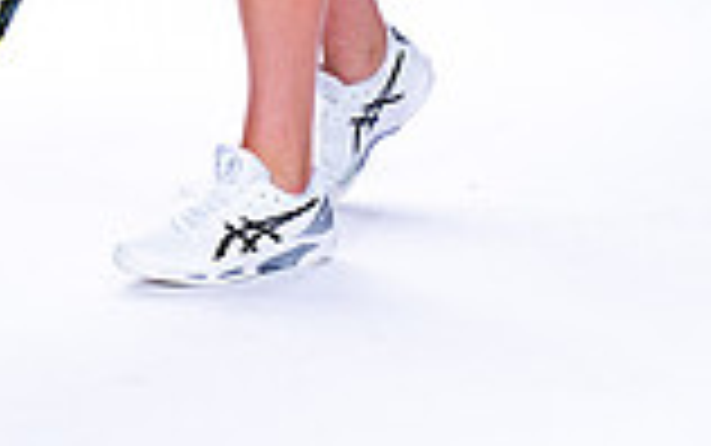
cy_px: -505
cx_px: 54
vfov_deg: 6.5
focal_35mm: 194
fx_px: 3762
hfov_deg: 10.7
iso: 100
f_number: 5.6
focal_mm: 67
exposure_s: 1/250
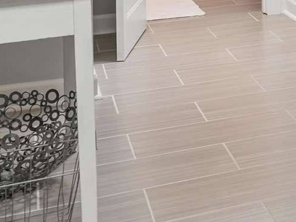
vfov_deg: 13.8
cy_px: -169
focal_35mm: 96
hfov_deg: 16.6
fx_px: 821
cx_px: 550
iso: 800
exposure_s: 1/25
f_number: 10
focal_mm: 16
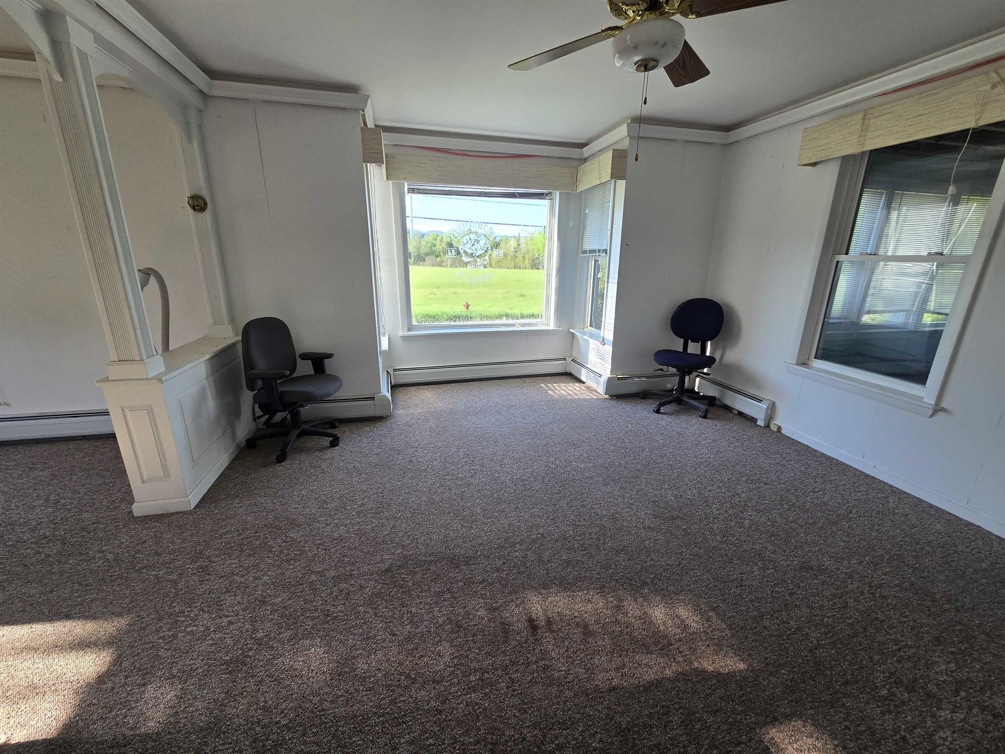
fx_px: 377
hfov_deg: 106.2
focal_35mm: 13
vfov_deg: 89.9
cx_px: 502
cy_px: 377
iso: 64
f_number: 2.2
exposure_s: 1/120
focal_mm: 2.2
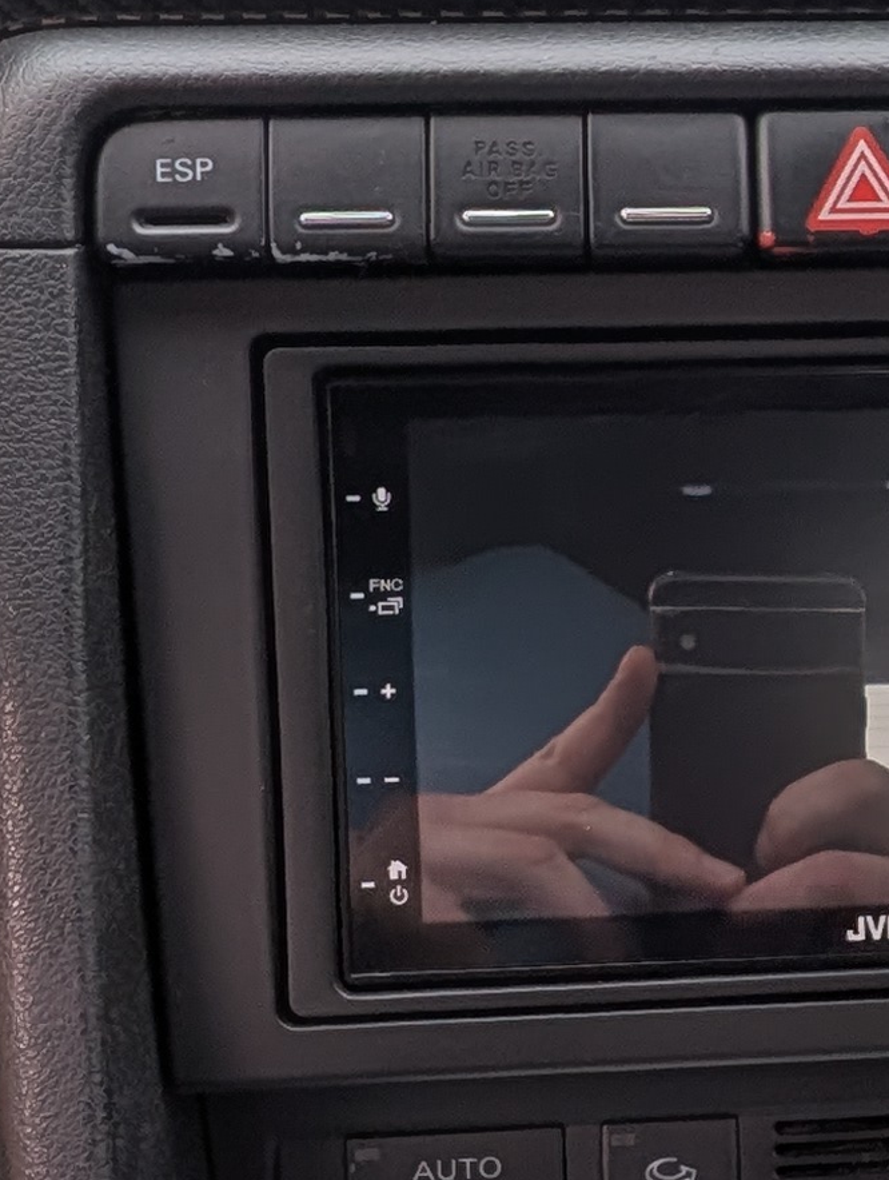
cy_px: 725
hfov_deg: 23.2
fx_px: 2049
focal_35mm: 60
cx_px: 945
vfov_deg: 32.0
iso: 43
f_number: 2.2
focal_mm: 1.95
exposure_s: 1/327
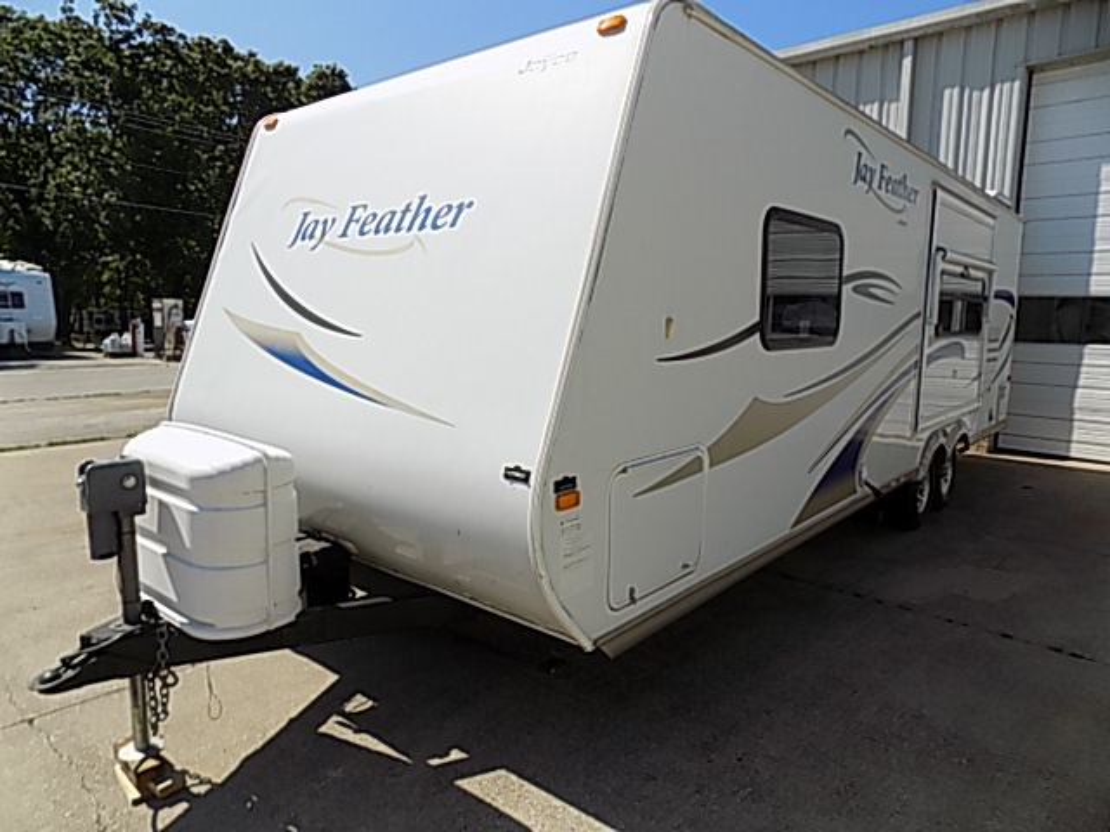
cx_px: 555
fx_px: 738
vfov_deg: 58.9
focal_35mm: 23
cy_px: 416
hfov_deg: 73.9
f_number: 3.1
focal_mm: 4
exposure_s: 1/1500
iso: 80
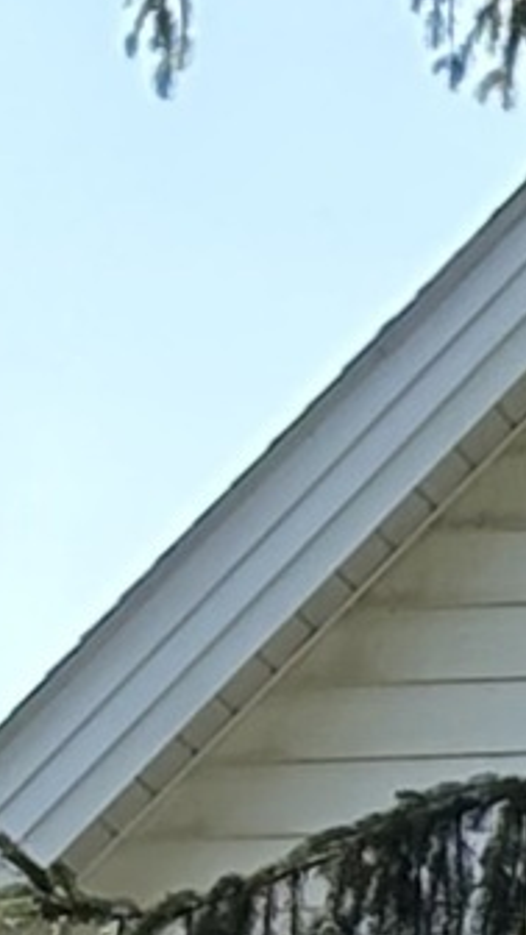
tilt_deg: +4.8
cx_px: 1795
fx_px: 12844
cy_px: 1781
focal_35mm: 518
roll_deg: +1.9
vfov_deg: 4.1
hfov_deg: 2.3
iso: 32
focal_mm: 5.96
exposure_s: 1/649
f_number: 1.6
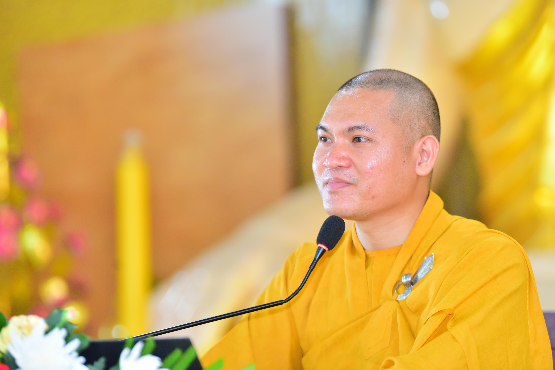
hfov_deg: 13.7
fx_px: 2313
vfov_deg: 9.2
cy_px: 185
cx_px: 278
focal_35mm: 150
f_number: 3.2
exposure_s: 1/125
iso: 1600
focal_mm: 150
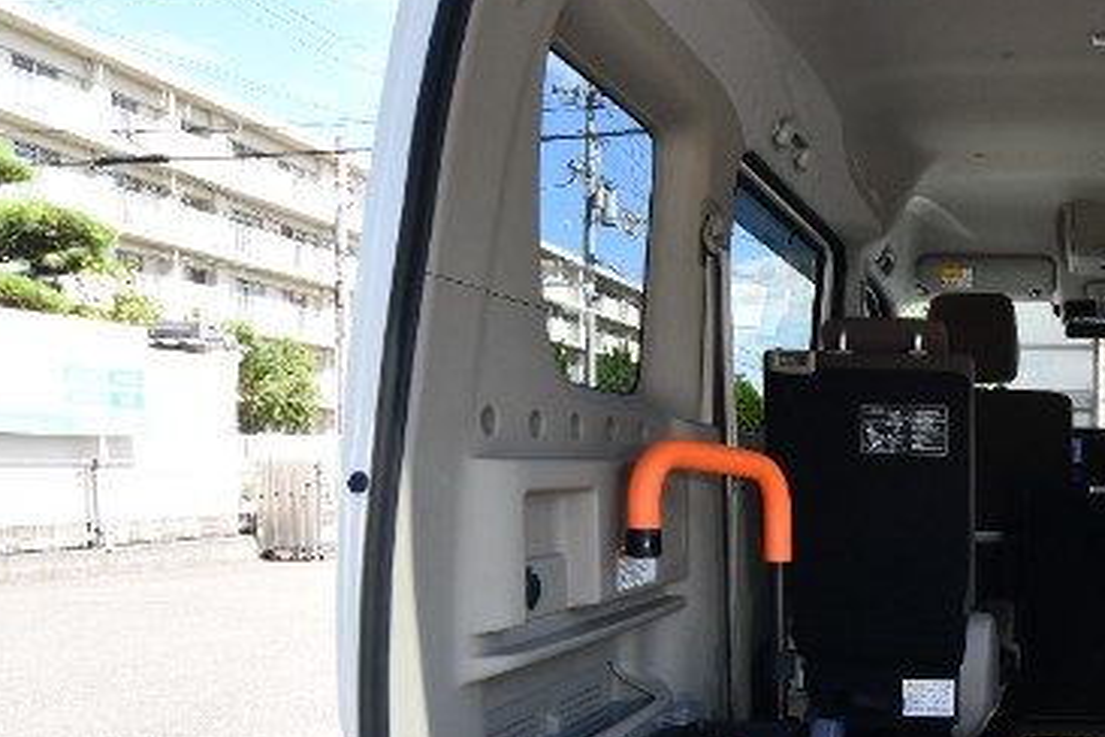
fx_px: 1074
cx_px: 1063
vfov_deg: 37.2
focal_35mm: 35
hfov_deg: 46.9
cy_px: 521
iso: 200
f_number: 5.6
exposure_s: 1/250
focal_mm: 11
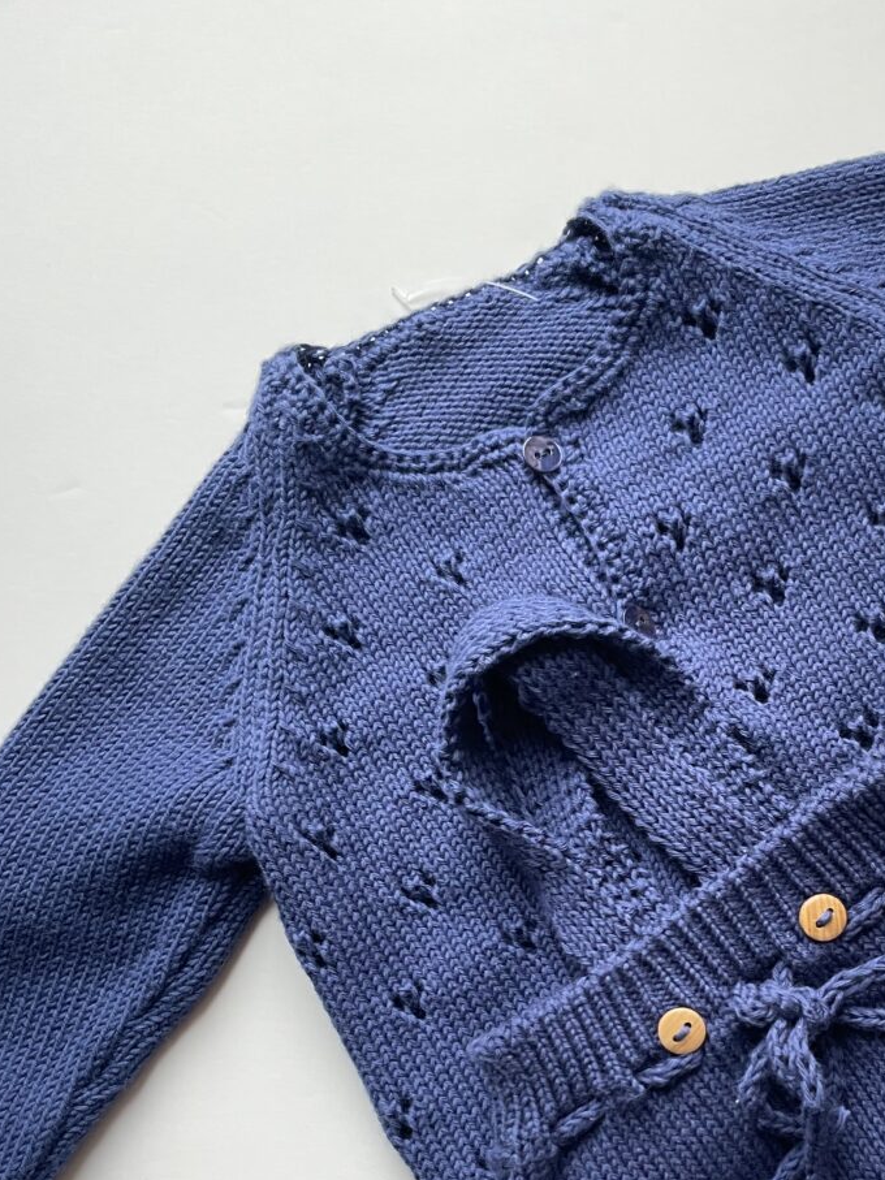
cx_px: 674
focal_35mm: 43
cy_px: 848
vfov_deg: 42.8
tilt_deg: -84.5
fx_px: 1466
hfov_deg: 32.9
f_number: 1.6
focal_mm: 4.2
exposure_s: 1/60
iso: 125
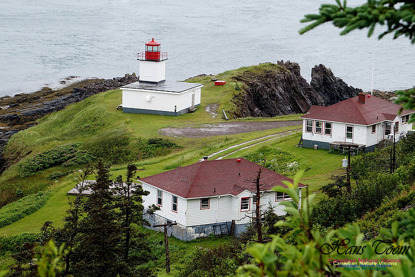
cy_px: 138
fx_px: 1557
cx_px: 208
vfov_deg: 10.2
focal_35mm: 135
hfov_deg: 15.2
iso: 800
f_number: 11
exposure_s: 1/250
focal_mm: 90
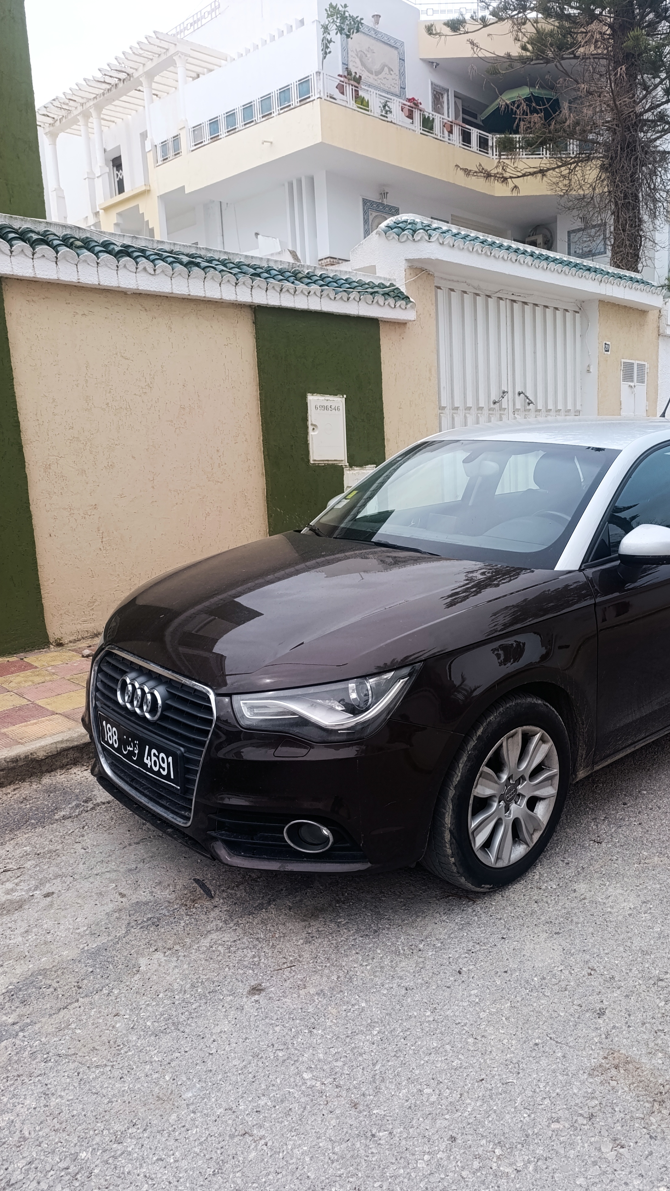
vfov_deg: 71.9
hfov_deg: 43.8
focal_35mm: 26
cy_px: 603
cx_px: 441
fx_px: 821
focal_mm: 6.14
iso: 50
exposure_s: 1/336
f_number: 1.6
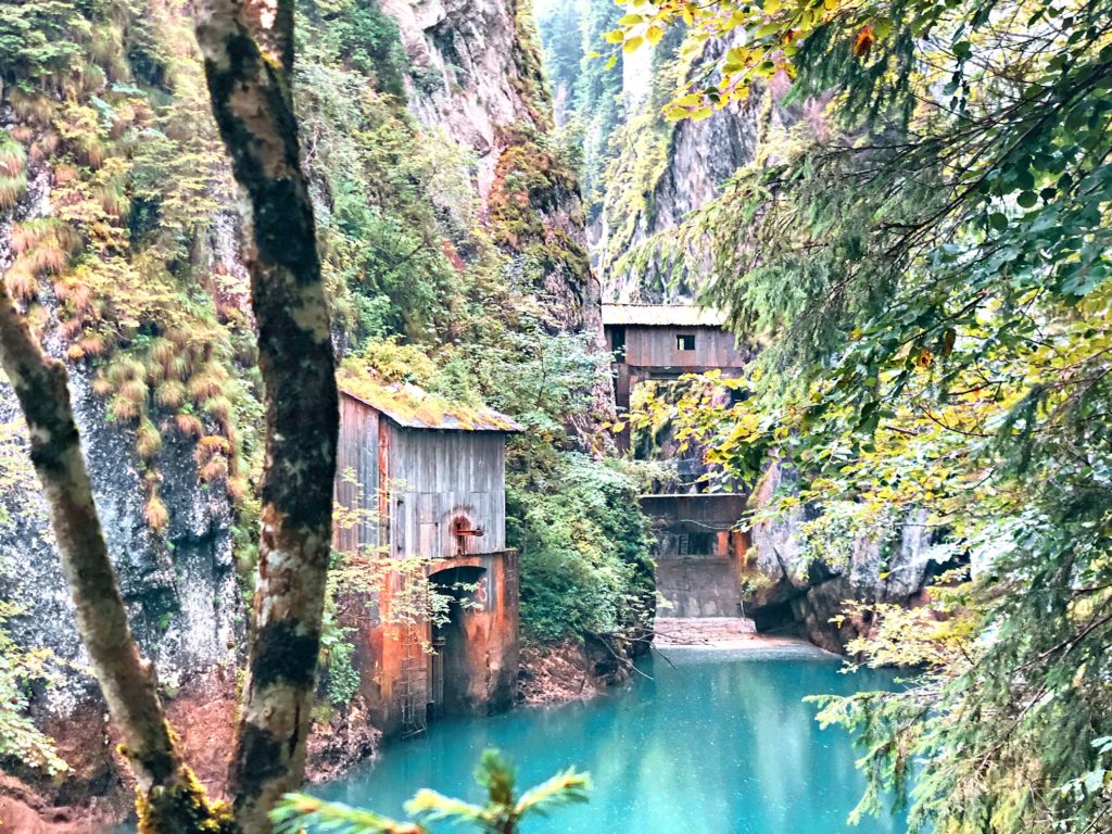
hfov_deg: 36.8
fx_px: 1670
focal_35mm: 52
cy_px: 417
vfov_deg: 28.0
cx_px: 556
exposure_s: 1/60
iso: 100
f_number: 2.4
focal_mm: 6
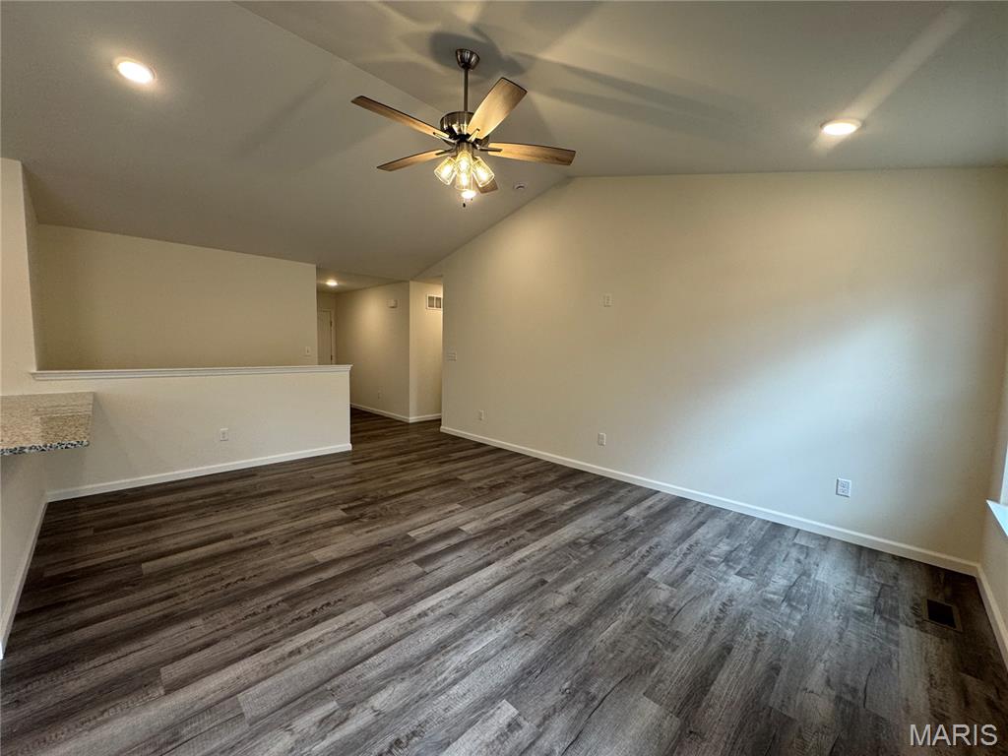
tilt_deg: -4.8
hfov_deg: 102.1
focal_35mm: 14
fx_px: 408
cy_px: 378
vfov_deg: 85.7
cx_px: 504
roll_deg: -1.9
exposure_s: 1/120
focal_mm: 2.22
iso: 160
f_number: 2.2
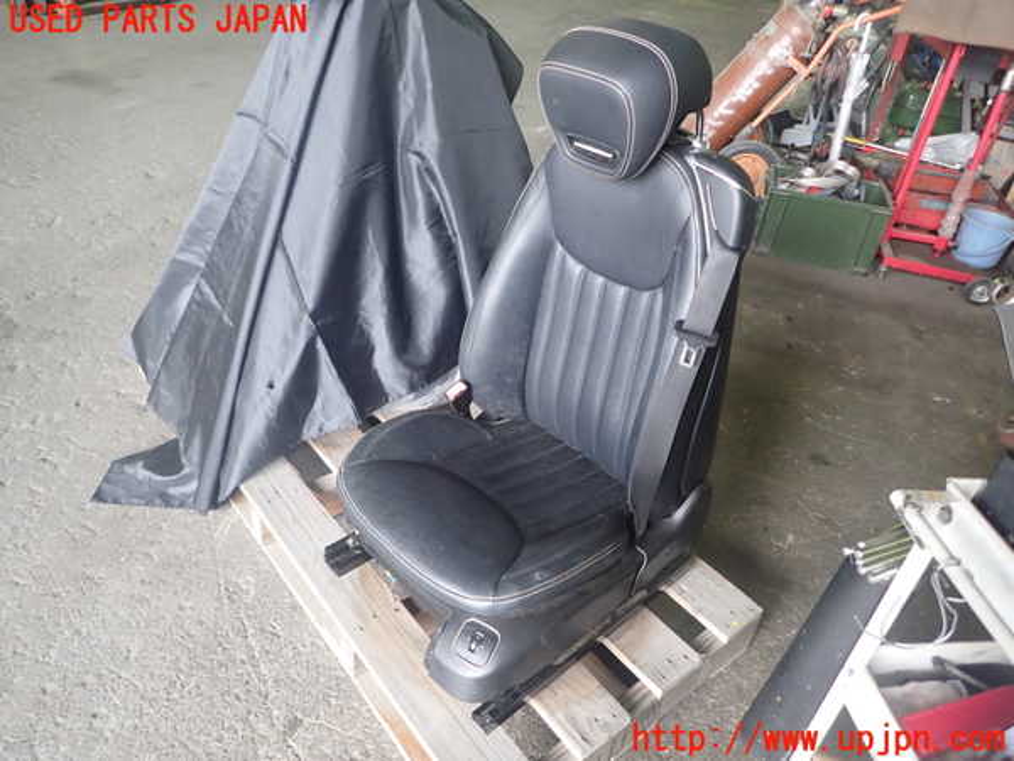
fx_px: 732
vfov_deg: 54.9
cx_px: 507
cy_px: 380
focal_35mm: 25
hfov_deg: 69.4
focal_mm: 4.5
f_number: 2
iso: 200
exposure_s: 1/50
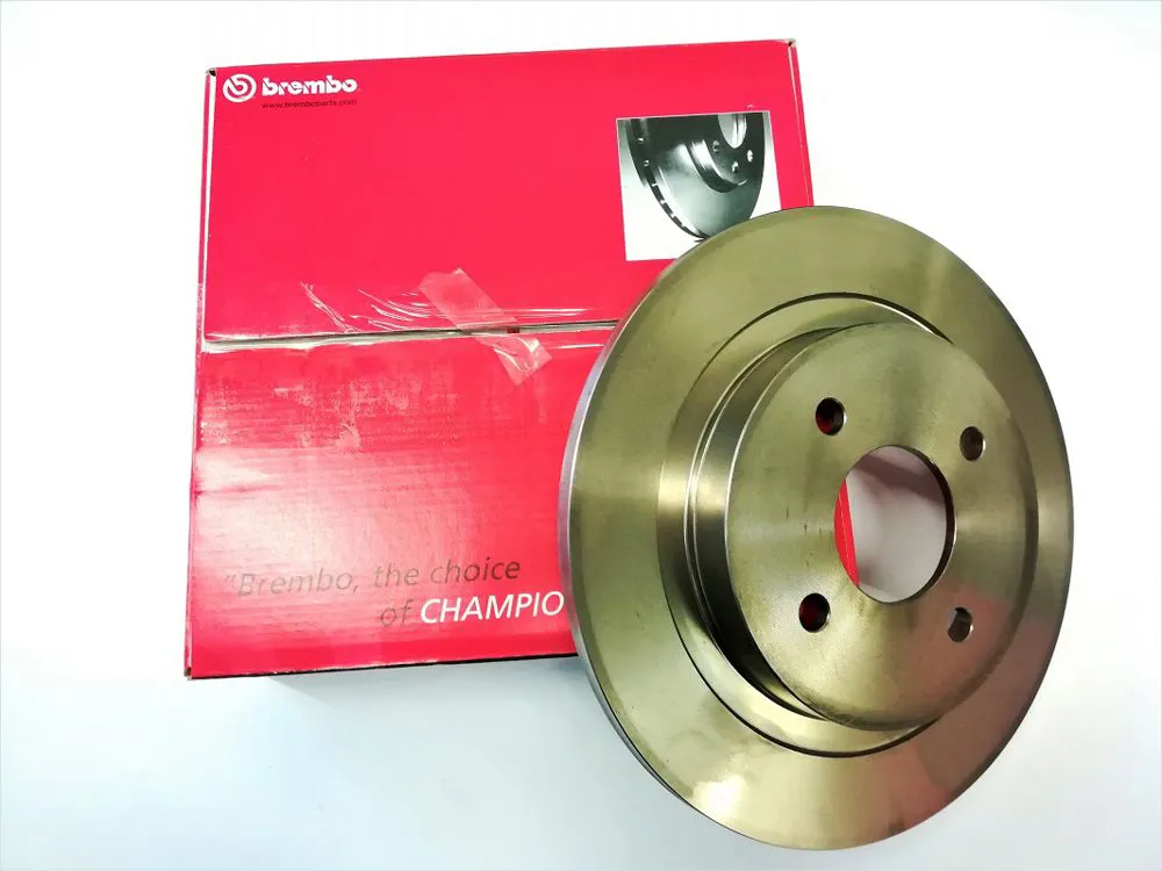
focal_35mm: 26
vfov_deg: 53.1
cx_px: 581
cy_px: 436
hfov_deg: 67.3
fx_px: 873
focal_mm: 3.83
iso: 400
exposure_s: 1/25
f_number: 2.2
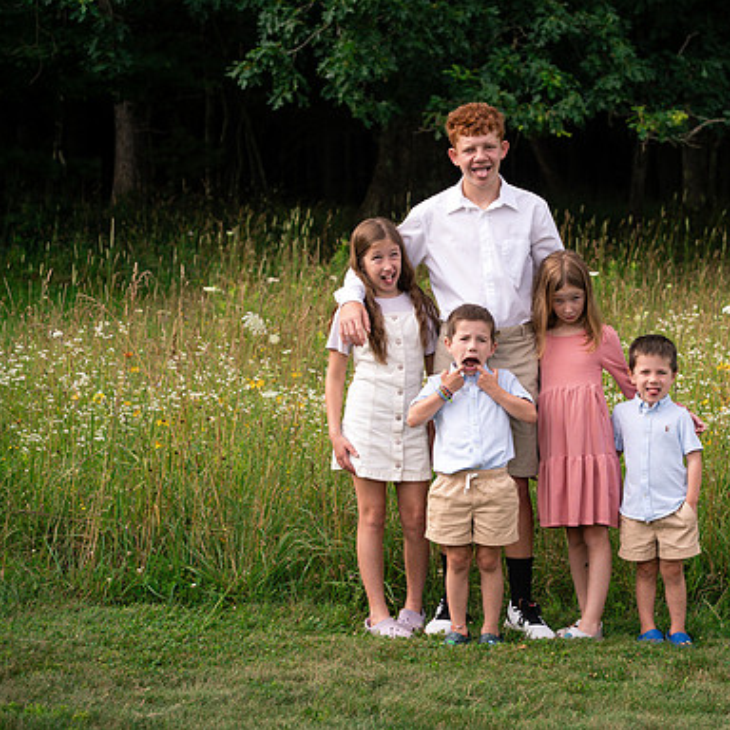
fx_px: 2601
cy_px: 364
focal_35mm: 109
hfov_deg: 15.9
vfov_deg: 16.0
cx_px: 528
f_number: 4.5
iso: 200
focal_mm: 85
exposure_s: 1/1000
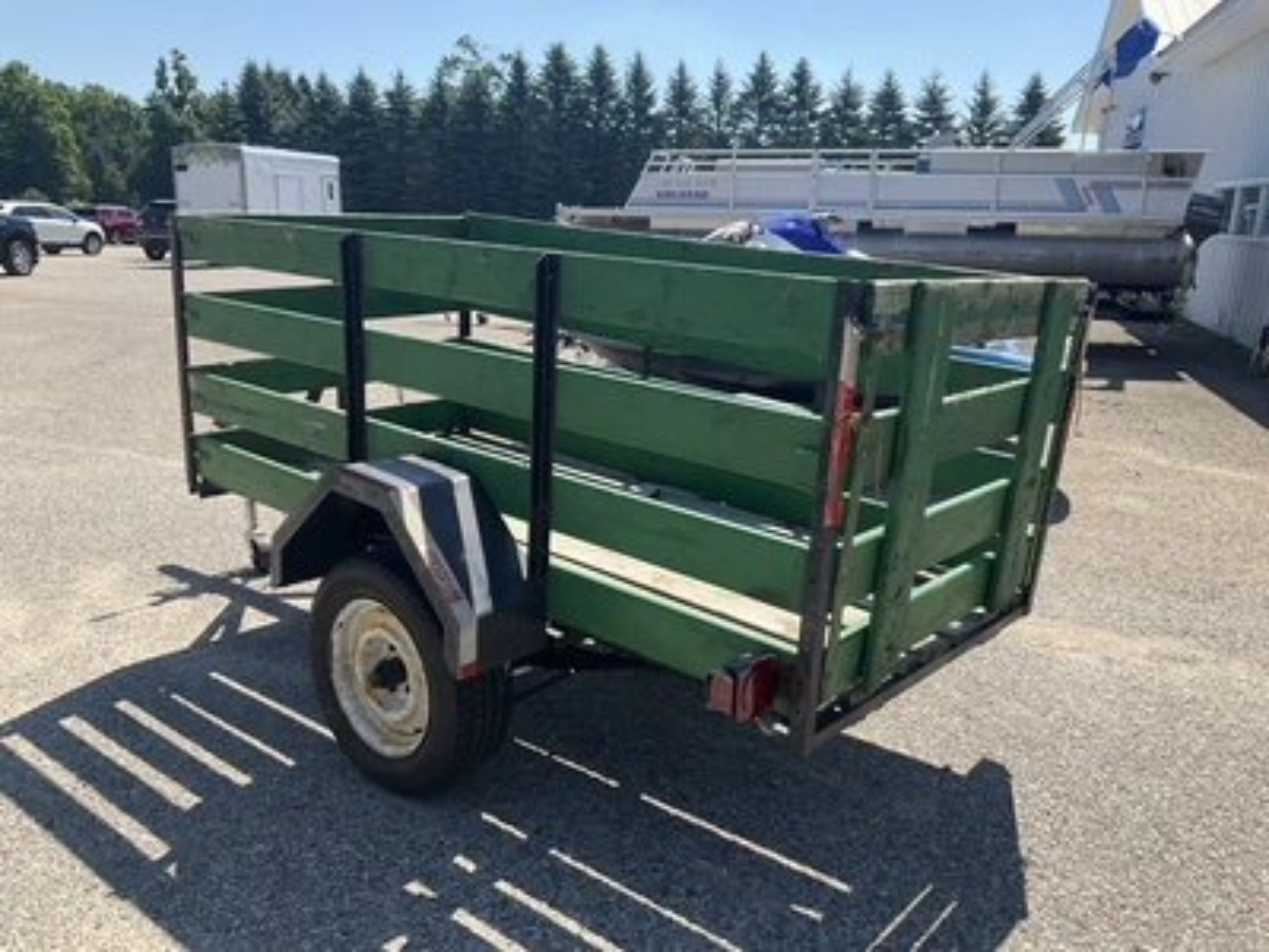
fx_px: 1063
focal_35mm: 29
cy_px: 476
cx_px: 634
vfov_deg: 48.2
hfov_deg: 61.7
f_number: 1.8
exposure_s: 1/1121
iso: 25
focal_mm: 3
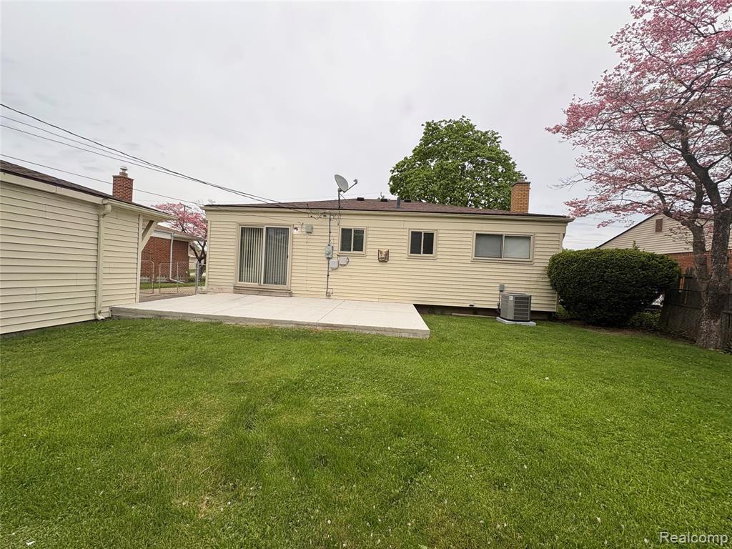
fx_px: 296
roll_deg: -3.3
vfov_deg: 85.7
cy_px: 274
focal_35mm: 14
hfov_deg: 102.1
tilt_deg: -0.1
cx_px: 366
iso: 50
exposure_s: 1/99
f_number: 2.2
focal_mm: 2.22
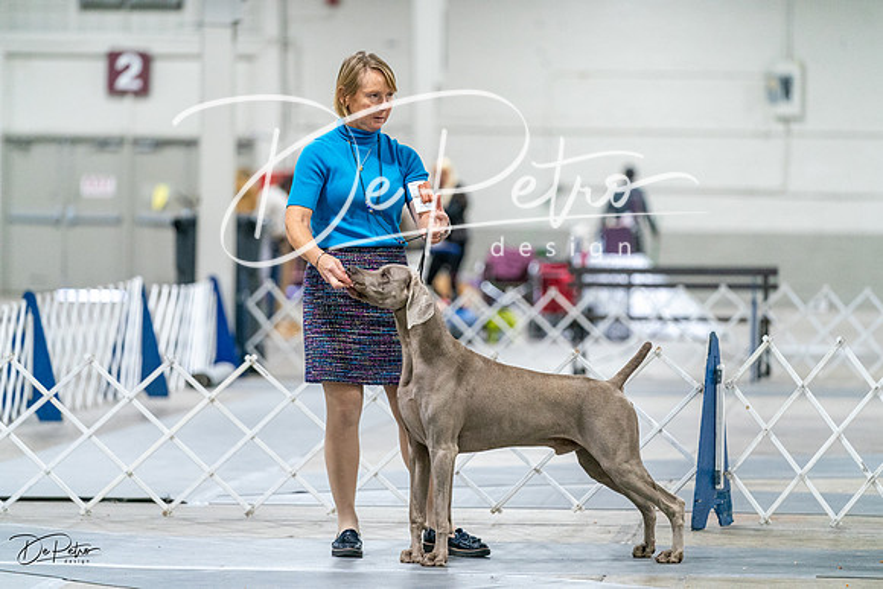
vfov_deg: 8.0
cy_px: 294
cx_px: 442
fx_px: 4195
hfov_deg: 12.0
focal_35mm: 171
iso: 5000
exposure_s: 1/200
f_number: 3.2
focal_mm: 171
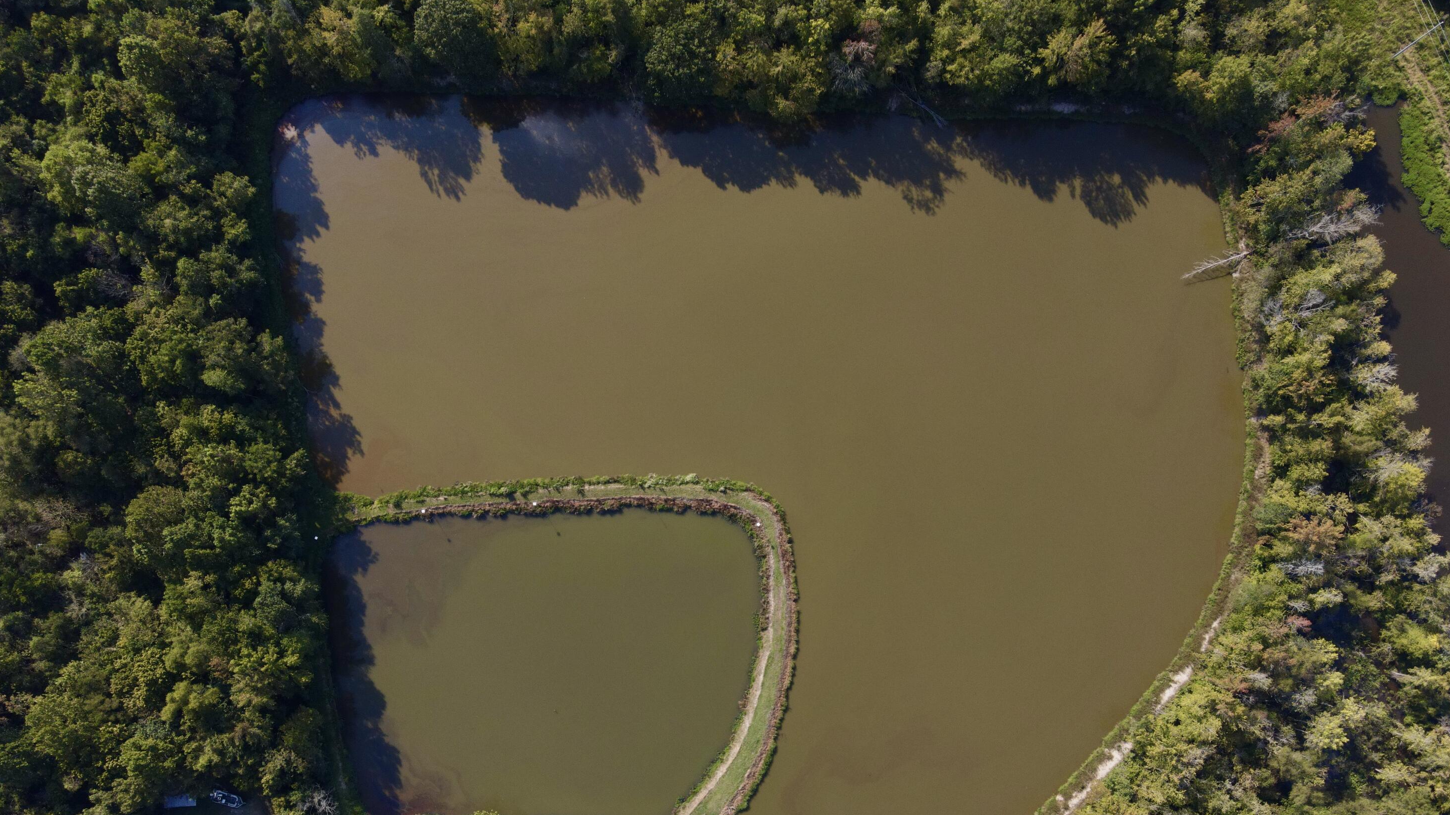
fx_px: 1038
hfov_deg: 69.9
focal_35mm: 27
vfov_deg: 42.3
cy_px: 549
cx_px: 723
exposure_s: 1/400
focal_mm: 4.5
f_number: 2.8
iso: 100
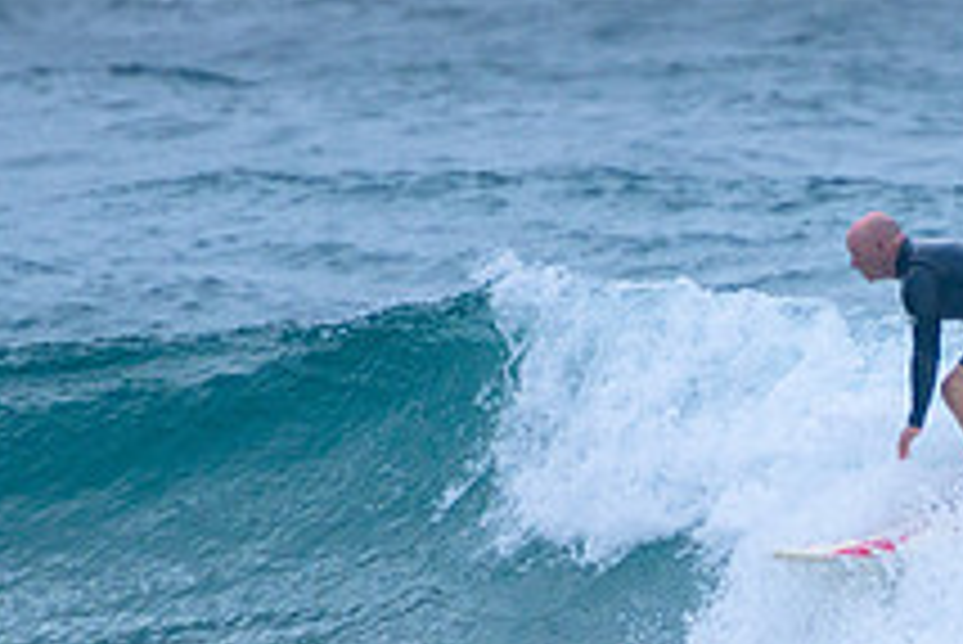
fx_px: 39910
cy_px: 497
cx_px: 948
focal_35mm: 1491
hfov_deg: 1.4
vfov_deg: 0.9
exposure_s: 1/2000
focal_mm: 400
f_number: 5.6
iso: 500
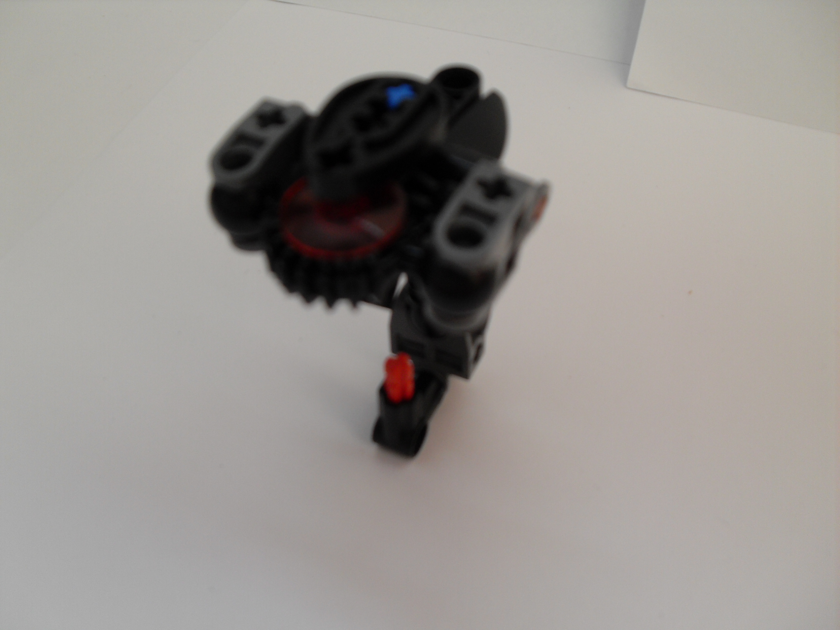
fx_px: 898
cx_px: 420
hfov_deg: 50.1
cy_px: 315
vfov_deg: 38.7
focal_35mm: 37
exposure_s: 1/30
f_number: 2.8
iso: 80
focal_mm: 6.3
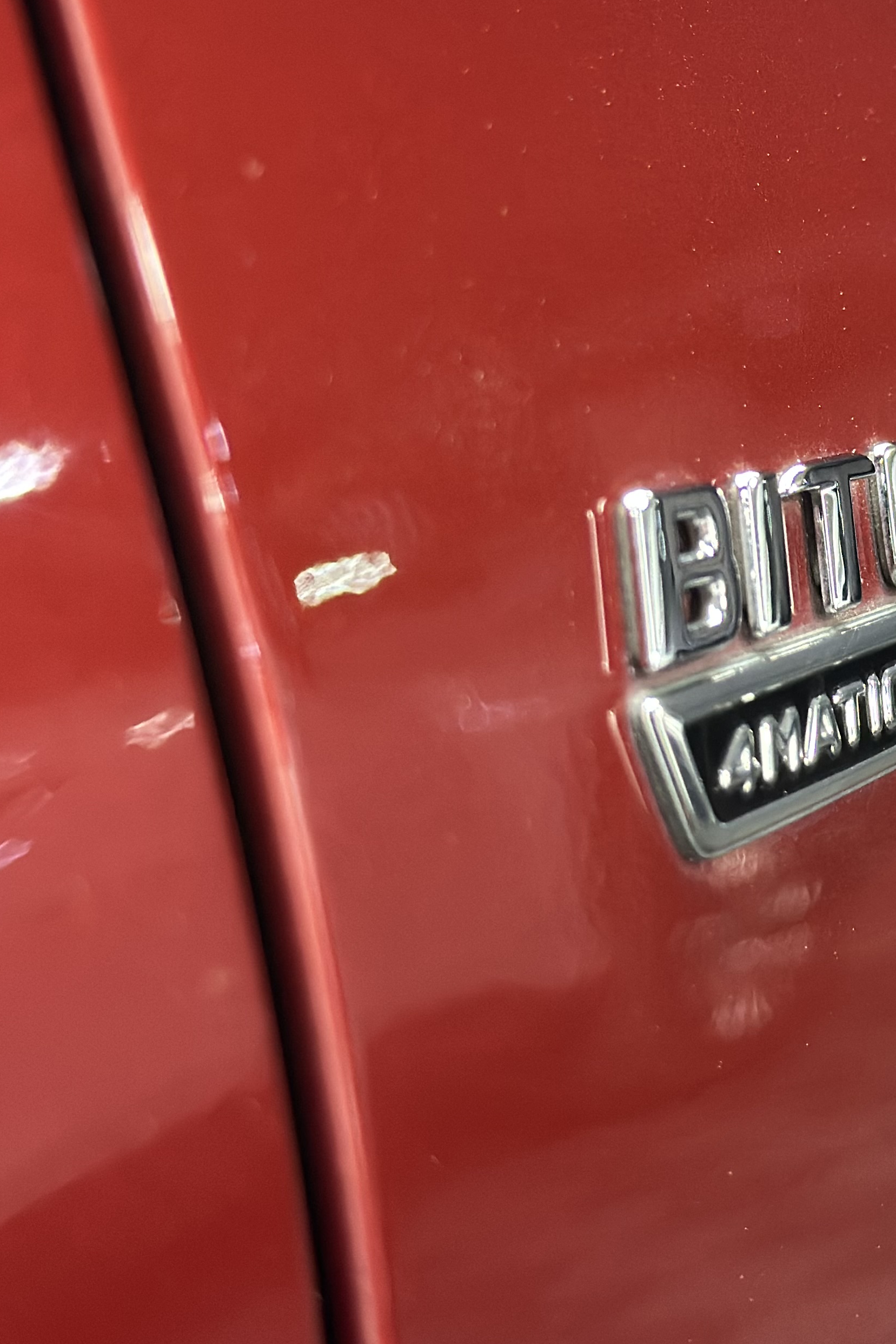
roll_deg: -0.4
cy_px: 546
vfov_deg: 25.0
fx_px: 3023
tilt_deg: -8.1
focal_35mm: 81
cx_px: 885
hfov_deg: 16.5
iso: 400
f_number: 1.78
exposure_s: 1/33
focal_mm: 6.86
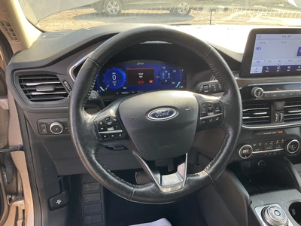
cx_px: 150
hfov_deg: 61.7
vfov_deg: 48.2
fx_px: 252
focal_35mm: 29
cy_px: 113
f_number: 1.8
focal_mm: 3
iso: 25
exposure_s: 1/122
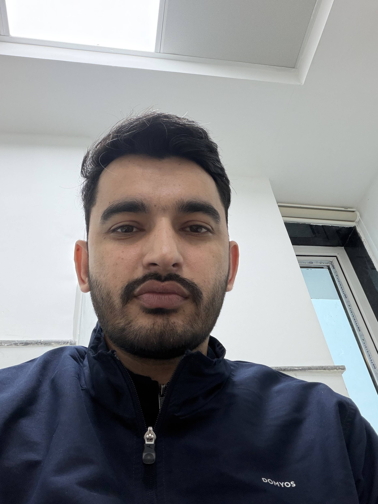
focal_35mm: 30
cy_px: 252
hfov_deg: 46.8
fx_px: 437
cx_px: 189
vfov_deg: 60.0
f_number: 1.9
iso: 160
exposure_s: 1/50
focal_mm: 2.71
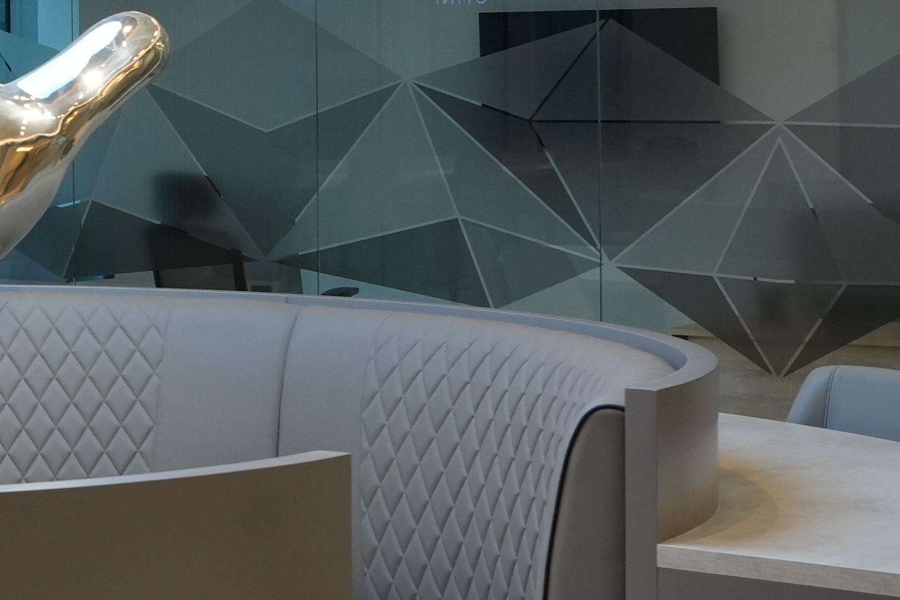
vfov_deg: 13.0
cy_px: 36
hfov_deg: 15.9
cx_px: -835
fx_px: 2600
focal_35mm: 104
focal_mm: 24
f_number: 6.3
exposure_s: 1/80
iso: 1000
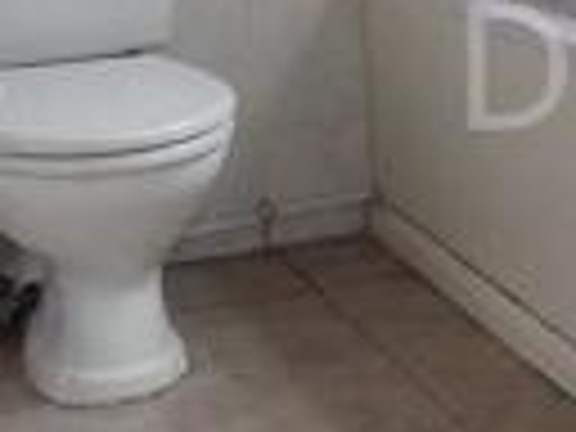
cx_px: 952
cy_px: 61
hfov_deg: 17.0
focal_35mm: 100
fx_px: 1664
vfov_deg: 14.7
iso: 640
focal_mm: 4
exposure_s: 1/45
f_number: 3.1
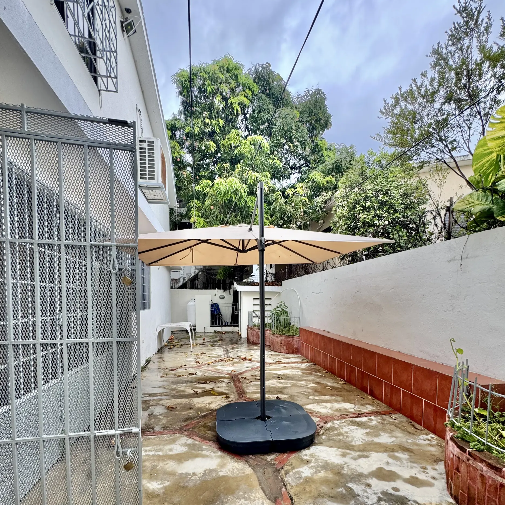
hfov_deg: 84.0
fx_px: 281
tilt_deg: -4.0
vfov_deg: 82.4
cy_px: 315
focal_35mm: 17
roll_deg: -0.7
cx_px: 250
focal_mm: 2.22
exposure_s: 1/99
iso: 64
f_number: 2.2
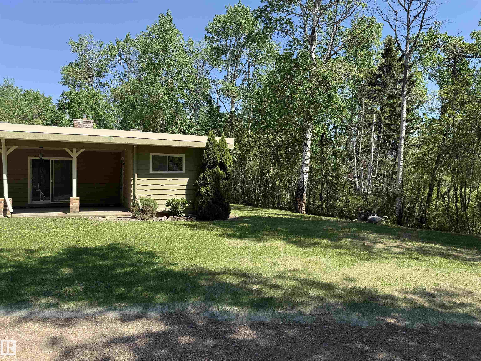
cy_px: 180
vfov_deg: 56.8
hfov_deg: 71.6
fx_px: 333
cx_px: 240
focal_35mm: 24
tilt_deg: +2.3
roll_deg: -0.8
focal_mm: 6.76
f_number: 1.78
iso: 80
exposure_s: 1/1727
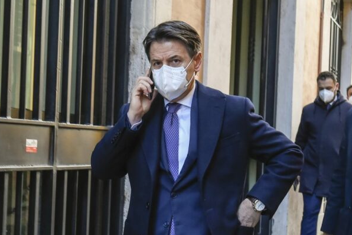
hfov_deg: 34.5
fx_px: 567
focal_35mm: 58
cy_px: 149
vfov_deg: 23.3
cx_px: 181
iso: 2500
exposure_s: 1/200
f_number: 5.6
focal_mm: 45
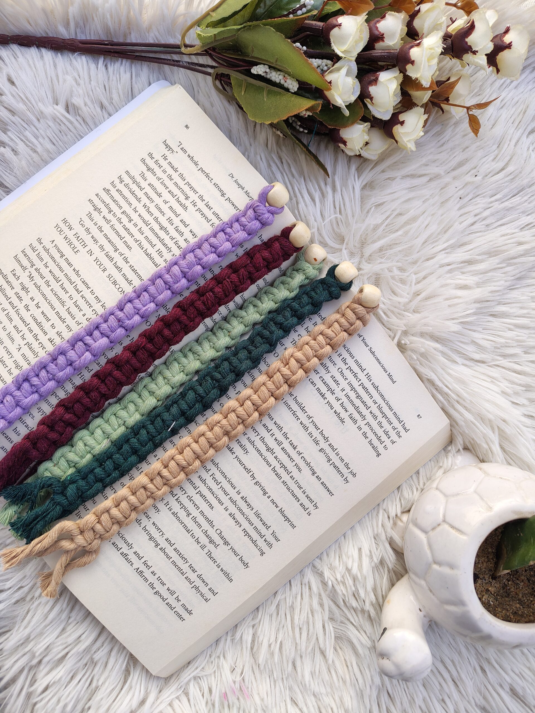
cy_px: 356
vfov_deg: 71.6
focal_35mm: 24
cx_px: 268
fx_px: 495
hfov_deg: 56.8
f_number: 1.8
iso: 100
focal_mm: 5.56
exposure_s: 1/183
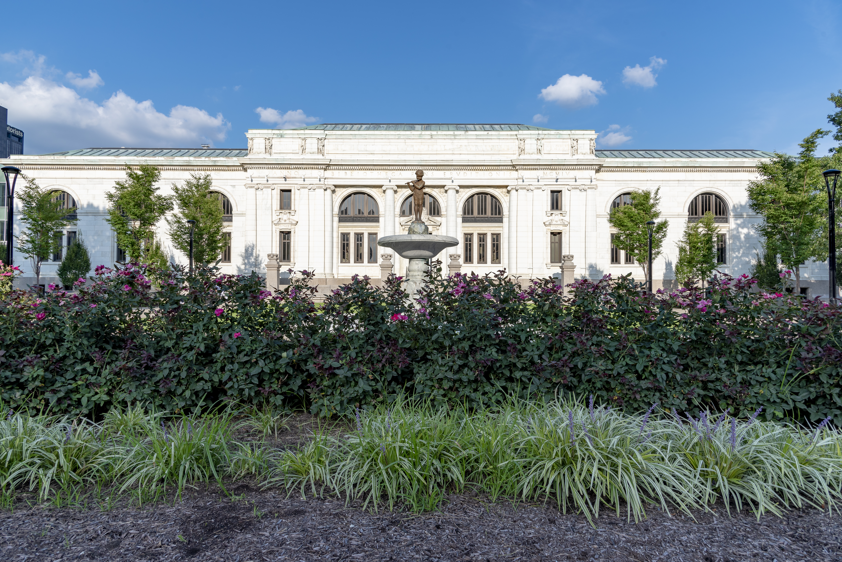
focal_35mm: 24
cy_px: 281
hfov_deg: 73.7
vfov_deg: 53.2
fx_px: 562
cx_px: 421
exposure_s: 1/200
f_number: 10
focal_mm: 24
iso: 100
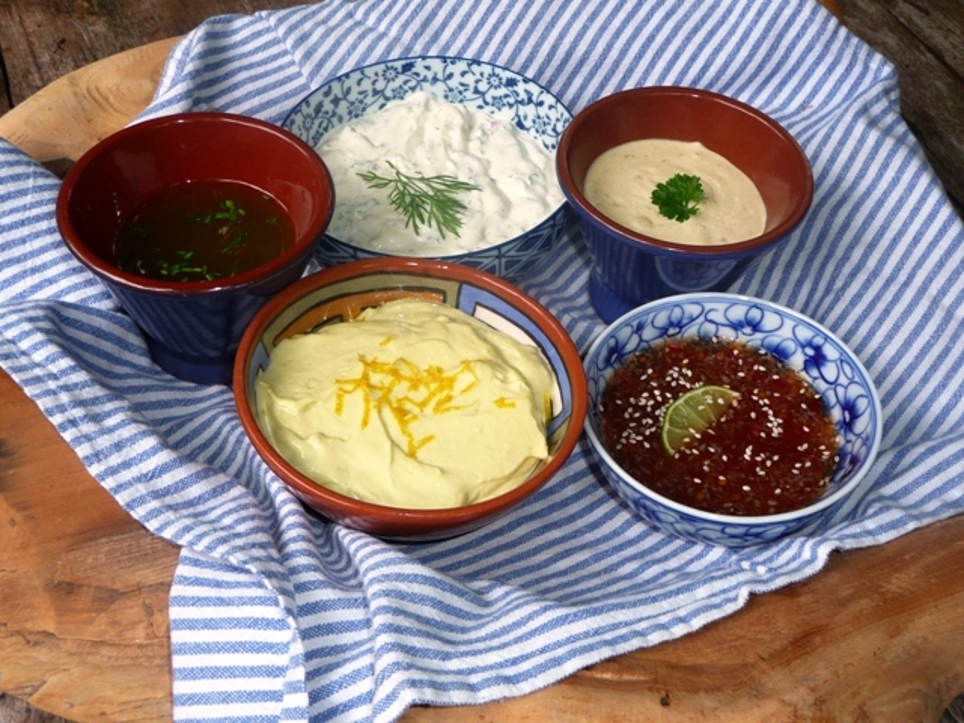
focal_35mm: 43
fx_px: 1197
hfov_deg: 43.9
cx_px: 482
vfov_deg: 33.6
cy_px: 362
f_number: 4
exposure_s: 1/30
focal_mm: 7.1
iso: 100
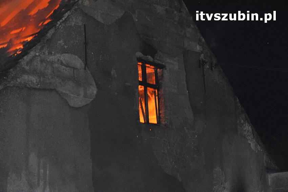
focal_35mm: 105
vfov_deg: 13.0
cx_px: 144
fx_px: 839
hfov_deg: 19.5
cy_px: 96
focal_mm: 70
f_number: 5.6
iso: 2500
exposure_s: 1/60
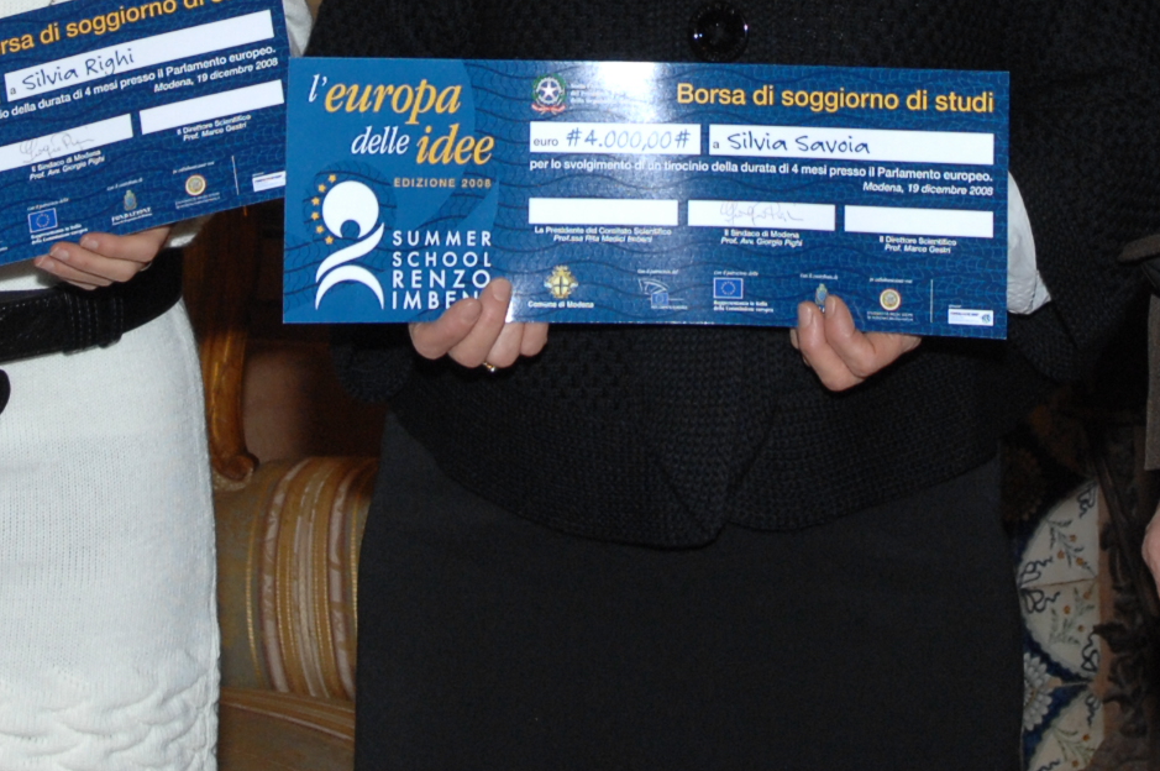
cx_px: 563
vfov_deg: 11.8
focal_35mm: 113
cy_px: -229
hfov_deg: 18.1
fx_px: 3637
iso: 320
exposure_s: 1/60
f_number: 5.3
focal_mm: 22
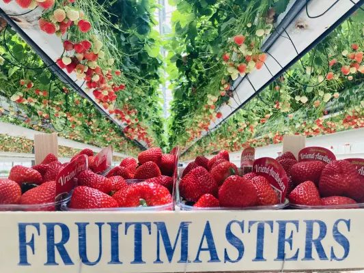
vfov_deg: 49.8
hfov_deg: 63.4
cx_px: 182
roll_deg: -0.9
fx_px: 294
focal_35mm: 28
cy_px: 136
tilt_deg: +5.7
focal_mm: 3.99
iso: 20
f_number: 1.8
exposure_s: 1/121
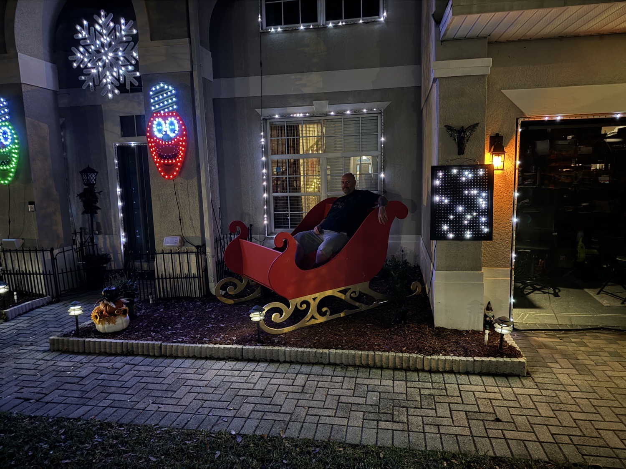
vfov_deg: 56.8
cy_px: 234
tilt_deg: -8.3
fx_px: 434
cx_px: 313
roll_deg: +0.6
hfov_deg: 71.6
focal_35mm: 24
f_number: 1.78
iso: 1600
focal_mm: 6.76
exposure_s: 1/9
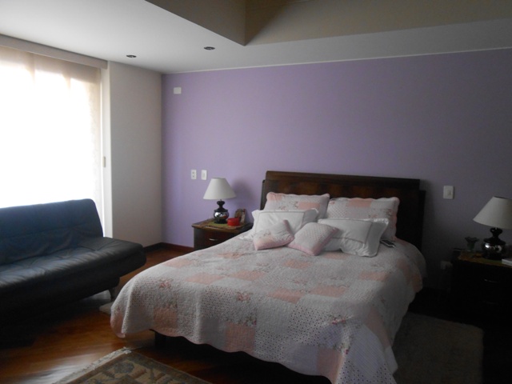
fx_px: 385
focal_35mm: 26
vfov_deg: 53.1
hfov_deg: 67.3
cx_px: 256
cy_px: 192
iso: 400
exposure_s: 1/30
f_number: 3.5
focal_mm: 4.6
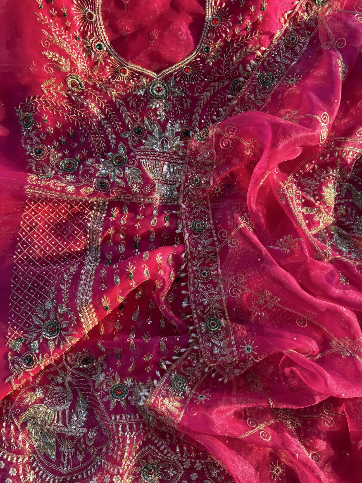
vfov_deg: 71.6
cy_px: 242
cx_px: 181
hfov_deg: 56.8
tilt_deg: -83.0
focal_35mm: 24
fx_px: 335
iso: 80
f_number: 1.78
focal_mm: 6.76
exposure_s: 1/259
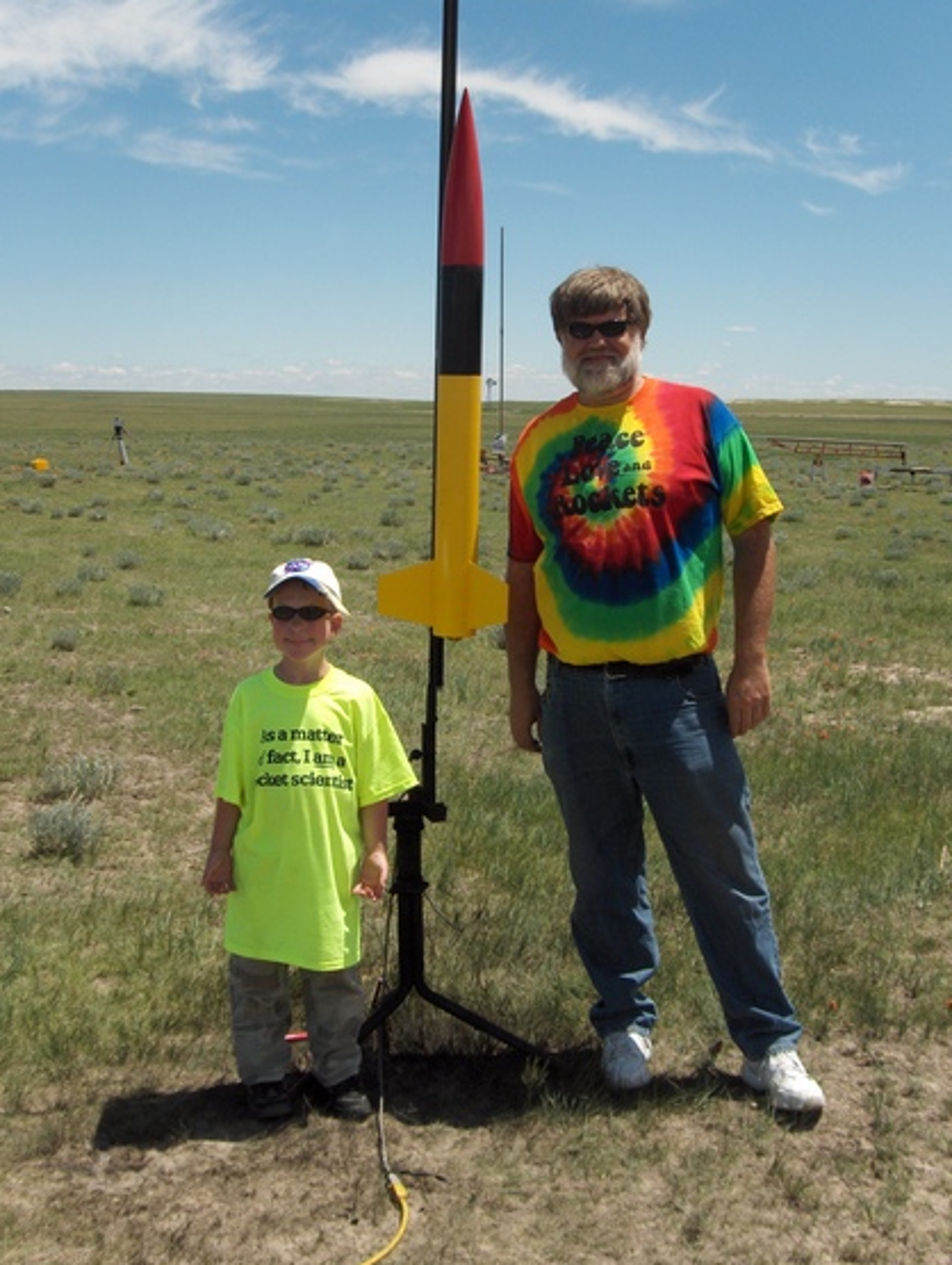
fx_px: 1646
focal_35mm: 45
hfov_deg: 32.3
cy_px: 556
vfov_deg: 41.9
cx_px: 462
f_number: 4.8
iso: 50
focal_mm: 8
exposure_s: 1/840
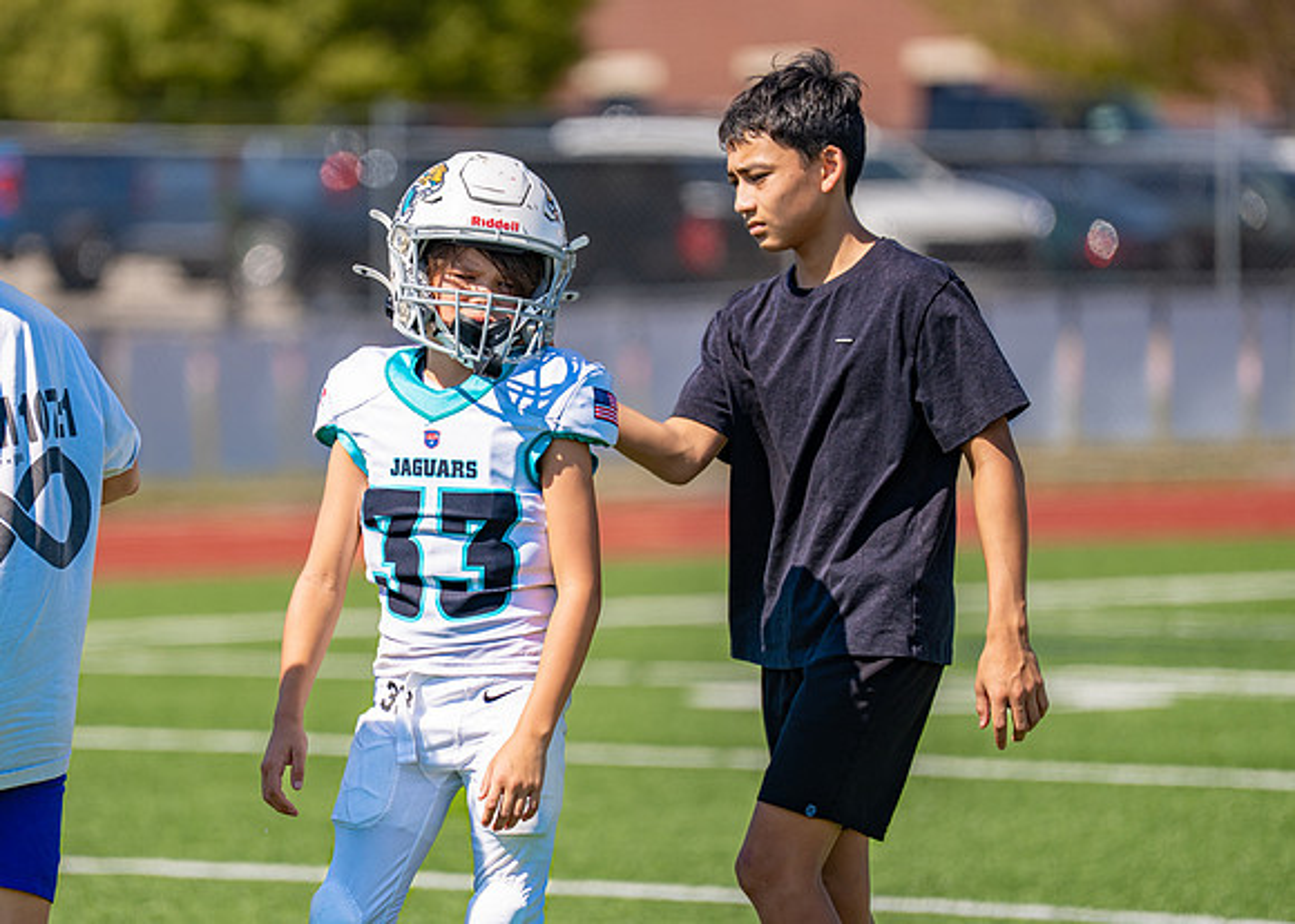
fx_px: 10499
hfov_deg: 7.1
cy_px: 448
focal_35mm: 286
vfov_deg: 5.0
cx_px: 432
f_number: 2.8
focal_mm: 200
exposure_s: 1/2000
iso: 100
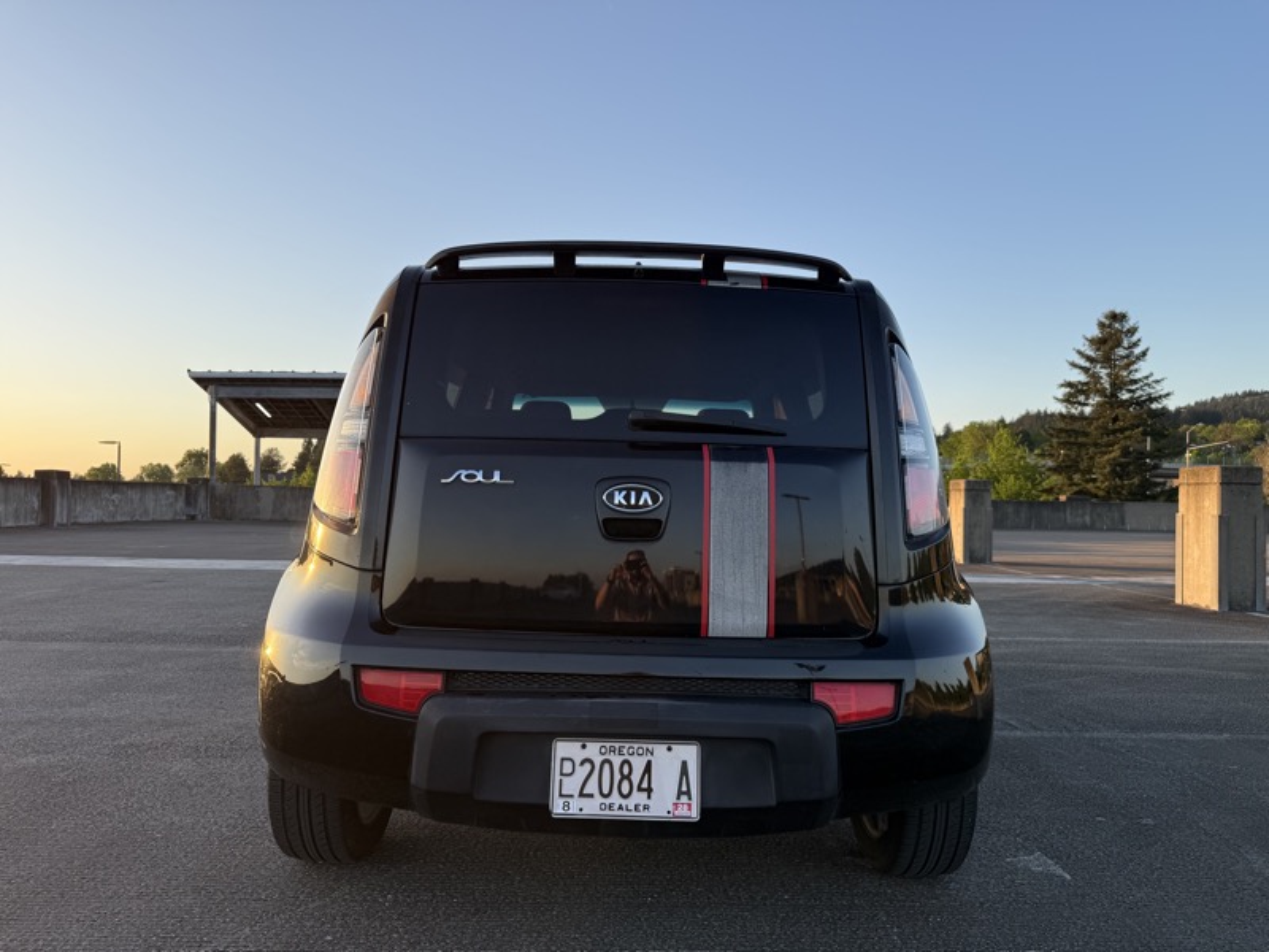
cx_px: 634
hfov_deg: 71.6
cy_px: 476
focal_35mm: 24
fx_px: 880
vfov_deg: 56.8
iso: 80
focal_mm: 6.76
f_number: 1.78
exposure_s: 1/868
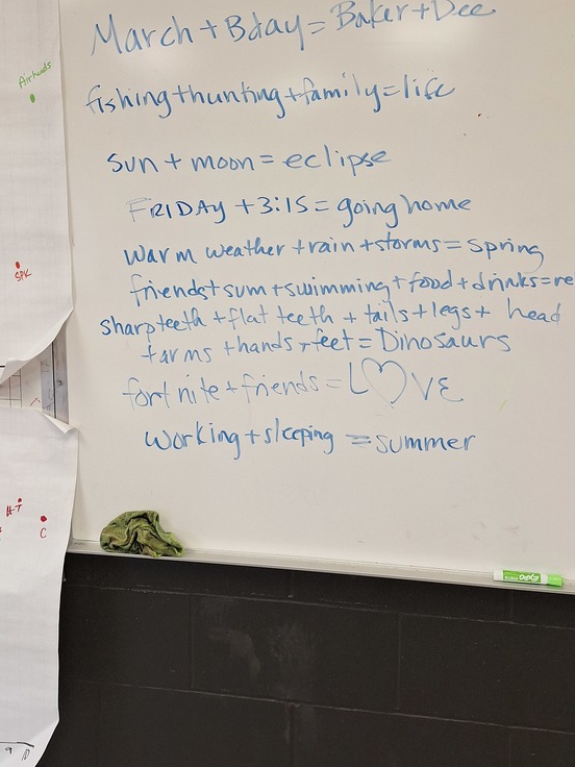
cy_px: 297
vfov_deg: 56.3
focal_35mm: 32
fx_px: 709
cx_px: 298
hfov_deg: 44.2
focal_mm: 5.54
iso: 80
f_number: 1.8
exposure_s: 1/120
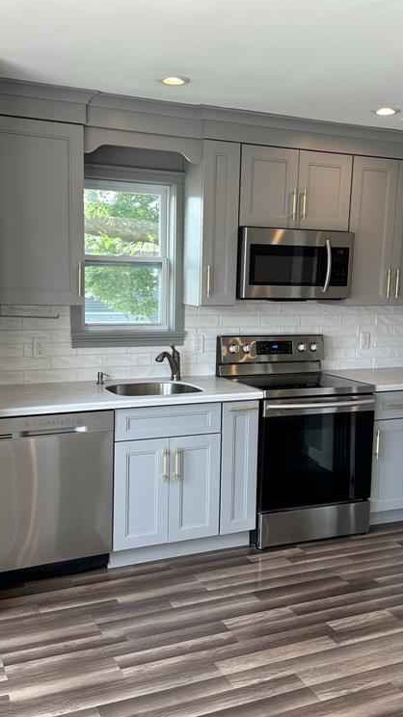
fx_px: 685
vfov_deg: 55.3
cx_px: 208
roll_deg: -1.1
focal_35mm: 36
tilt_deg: -8.3
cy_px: 364
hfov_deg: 32.8
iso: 80
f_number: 1.78
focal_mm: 6.86
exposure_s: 1/120
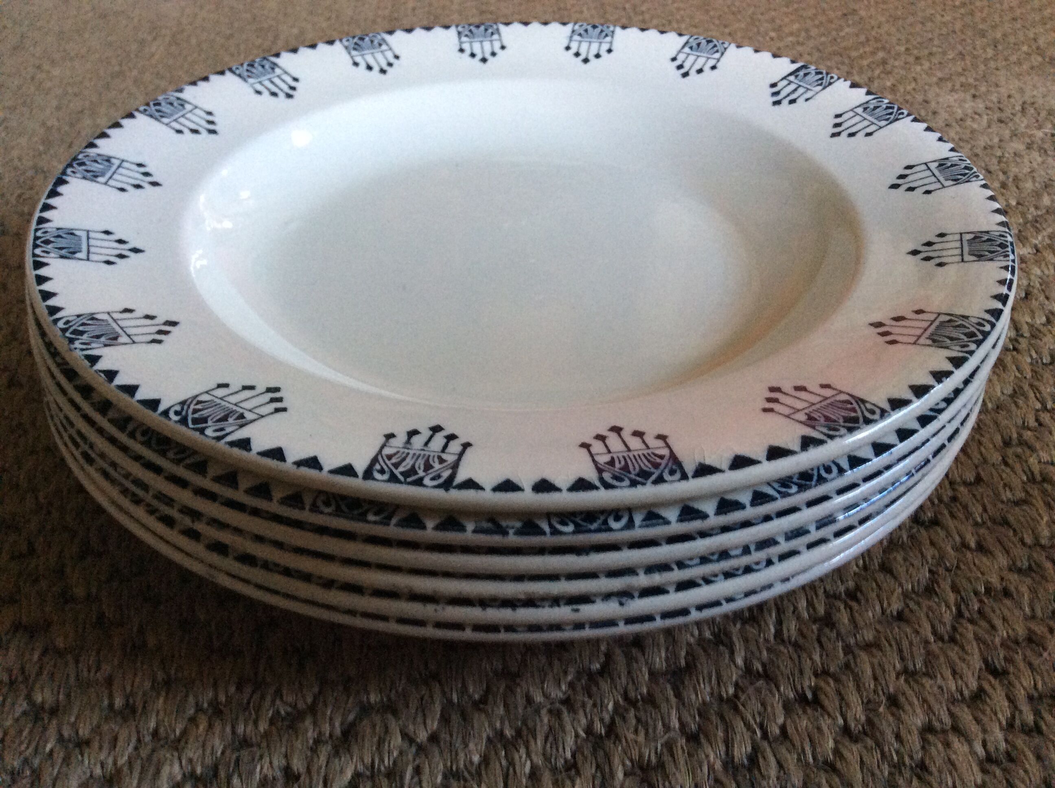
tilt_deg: -38.2
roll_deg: +1.2
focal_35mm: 32
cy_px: 394
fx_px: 974
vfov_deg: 44.1
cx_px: 528
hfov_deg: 56.9
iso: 160
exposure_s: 1/25
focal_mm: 3.3
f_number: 2.4
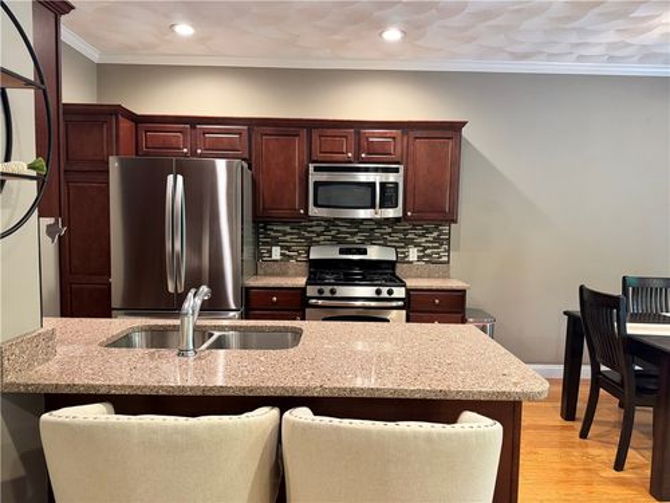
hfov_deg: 71.6
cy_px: 252
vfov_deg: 56.8
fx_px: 465
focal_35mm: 24
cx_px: 335
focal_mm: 6.76
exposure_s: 1/60
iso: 500
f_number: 1.78
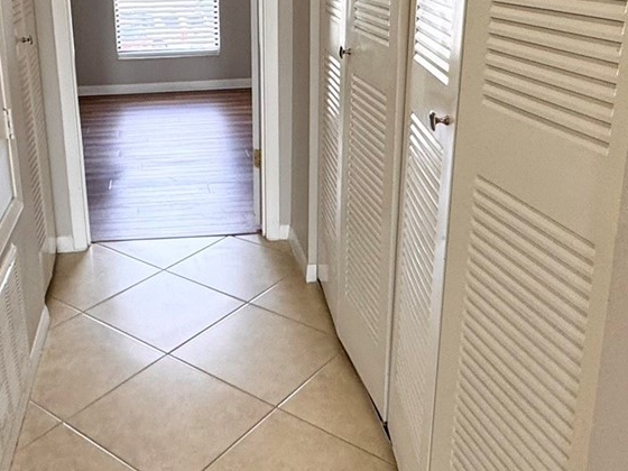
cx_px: 191
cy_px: 140
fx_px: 726
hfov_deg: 45.8
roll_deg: +2.4
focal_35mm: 40
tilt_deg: -16.9
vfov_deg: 35.4
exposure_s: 1/120
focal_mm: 2.22
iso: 100
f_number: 2.2
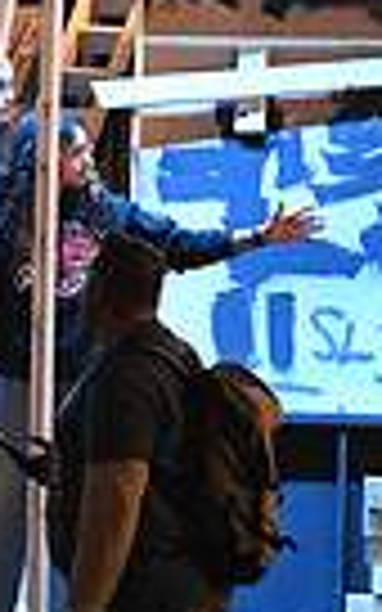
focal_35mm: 870
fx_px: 14492
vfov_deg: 2.4
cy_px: 142
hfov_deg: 1.5
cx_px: -809
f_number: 4
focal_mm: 200
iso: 10000
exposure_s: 1/250
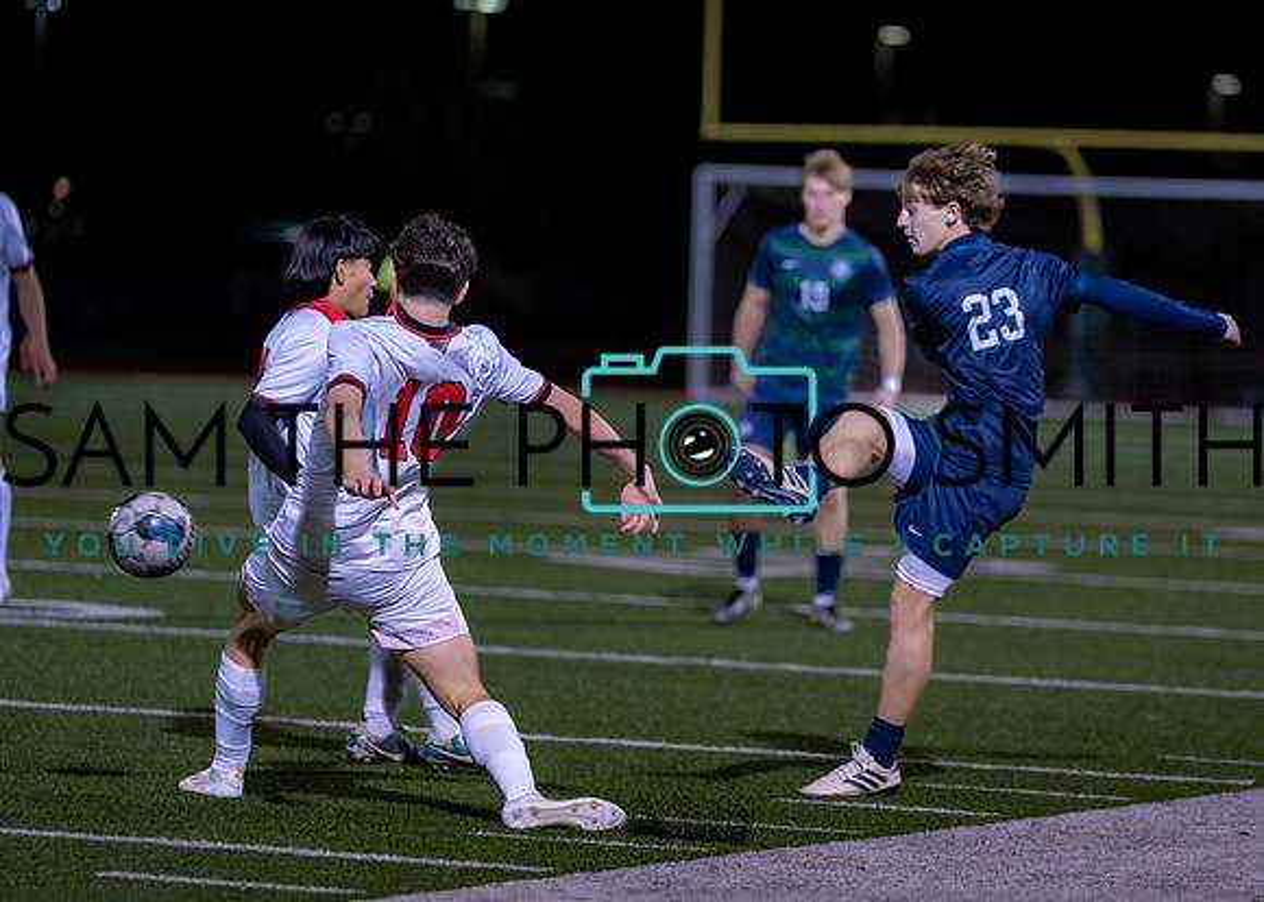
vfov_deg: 6.6
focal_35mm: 217
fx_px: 7777
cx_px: 774
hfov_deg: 9.3
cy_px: 386
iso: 2500
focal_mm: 178
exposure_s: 1/1000
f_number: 2.8
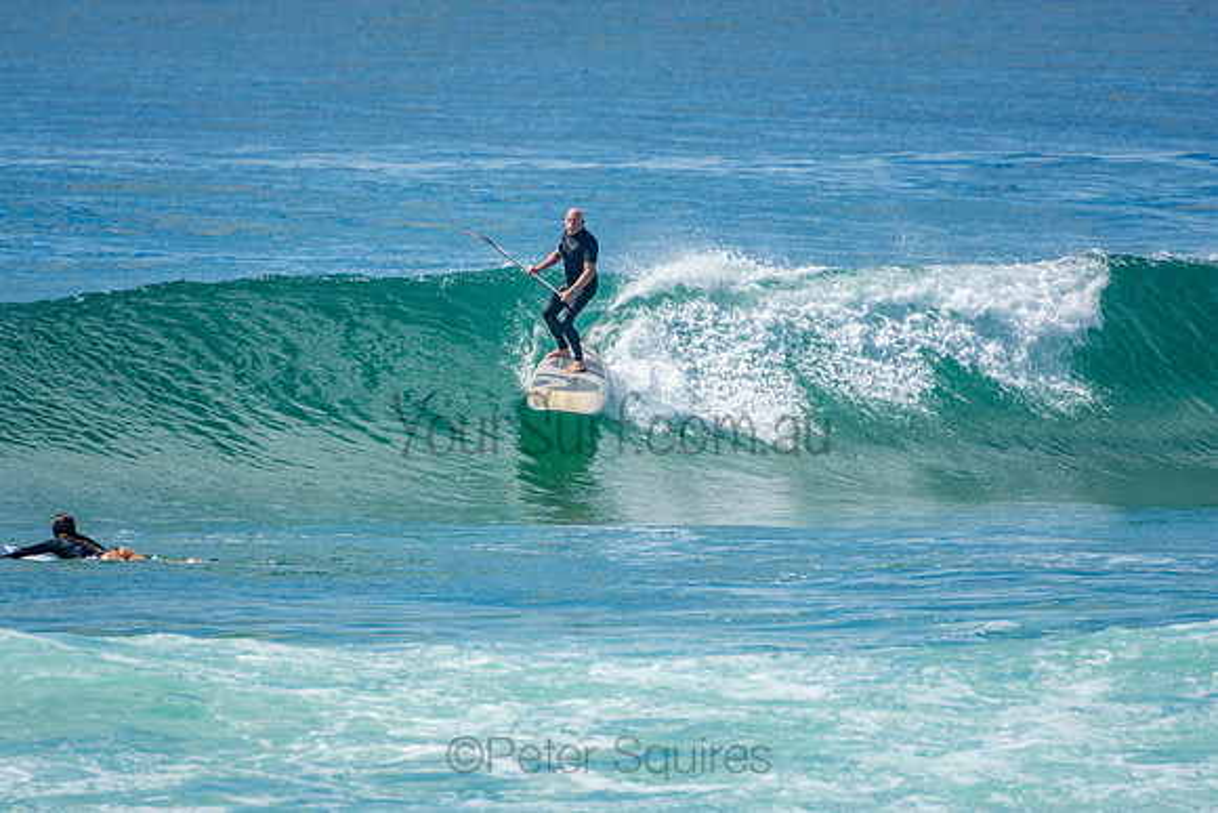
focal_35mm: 600
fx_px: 20304
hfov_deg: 3.4
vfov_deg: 2.3
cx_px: 609
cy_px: 406
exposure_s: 1/1250
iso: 220
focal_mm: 400
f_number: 5.6
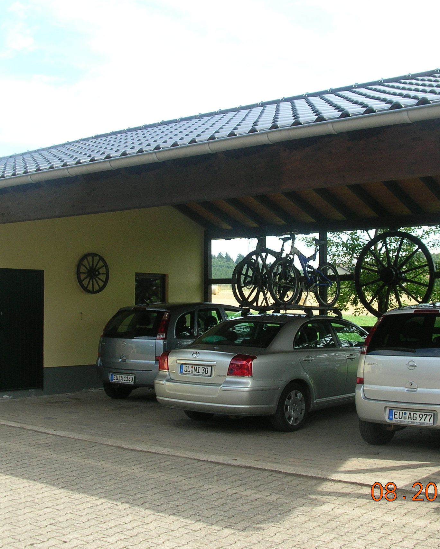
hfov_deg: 32.0
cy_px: 274
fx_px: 765
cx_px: 265
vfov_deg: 39.5
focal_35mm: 47
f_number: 3.7
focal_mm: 6
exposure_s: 1/170
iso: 50
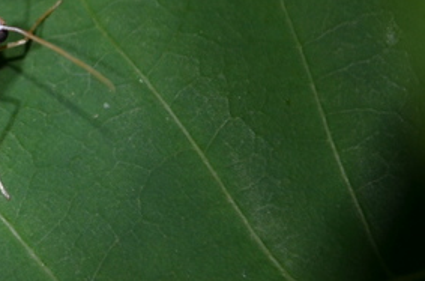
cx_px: -137
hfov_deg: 7.3
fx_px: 3316
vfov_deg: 4.8
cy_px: 42
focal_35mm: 282
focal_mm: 55
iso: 200
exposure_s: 1/125
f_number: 5.6
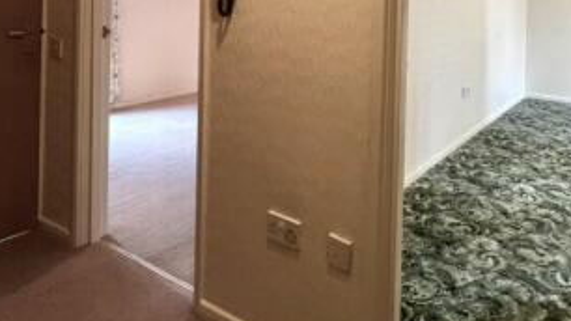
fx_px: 409
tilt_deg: -1.6
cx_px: 438
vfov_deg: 38.3
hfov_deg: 65.0
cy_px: 3
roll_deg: -1.4
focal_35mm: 27
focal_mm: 1.57
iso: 250
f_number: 1.8
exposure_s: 1/50
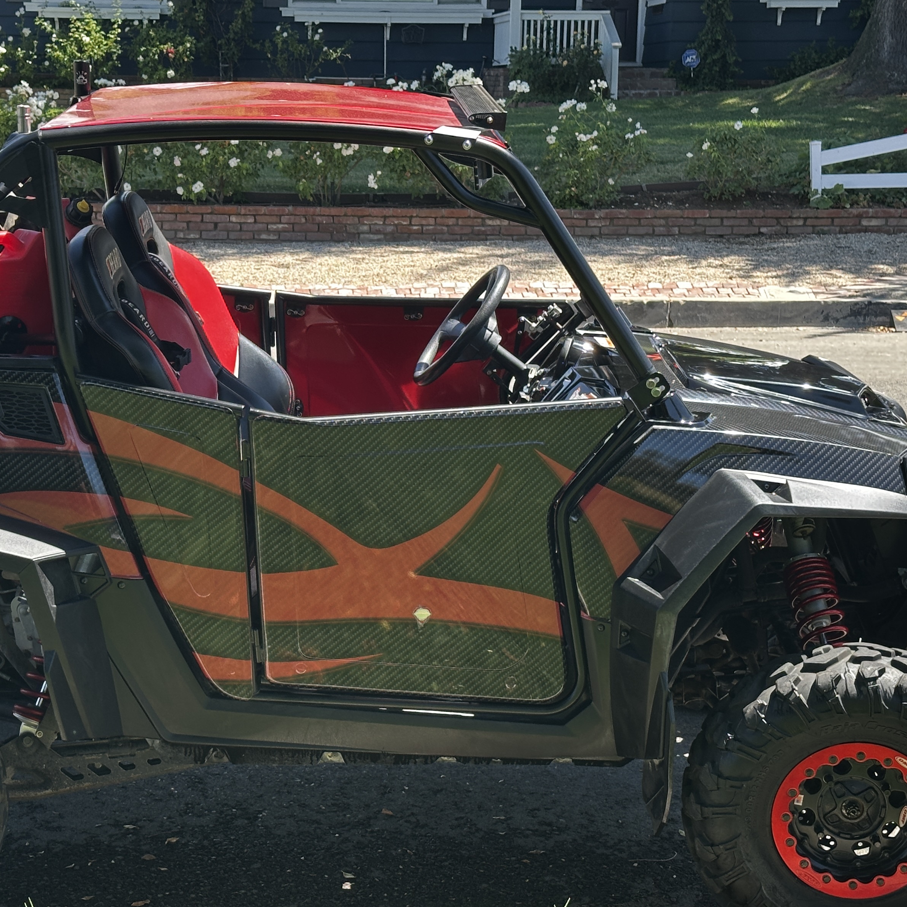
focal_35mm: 72
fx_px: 2134
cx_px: 341
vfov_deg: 24.0
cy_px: 526
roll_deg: -0.3
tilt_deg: -10.8
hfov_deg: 23.9
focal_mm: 6.86
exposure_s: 1/672
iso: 64
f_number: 1.78
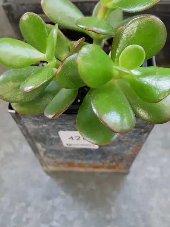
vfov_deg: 32.7
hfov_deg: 25.6
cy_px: 42
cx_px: 96
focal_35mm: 57
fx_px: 373
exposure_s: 1/60
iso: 1250
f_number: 4
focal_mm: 17
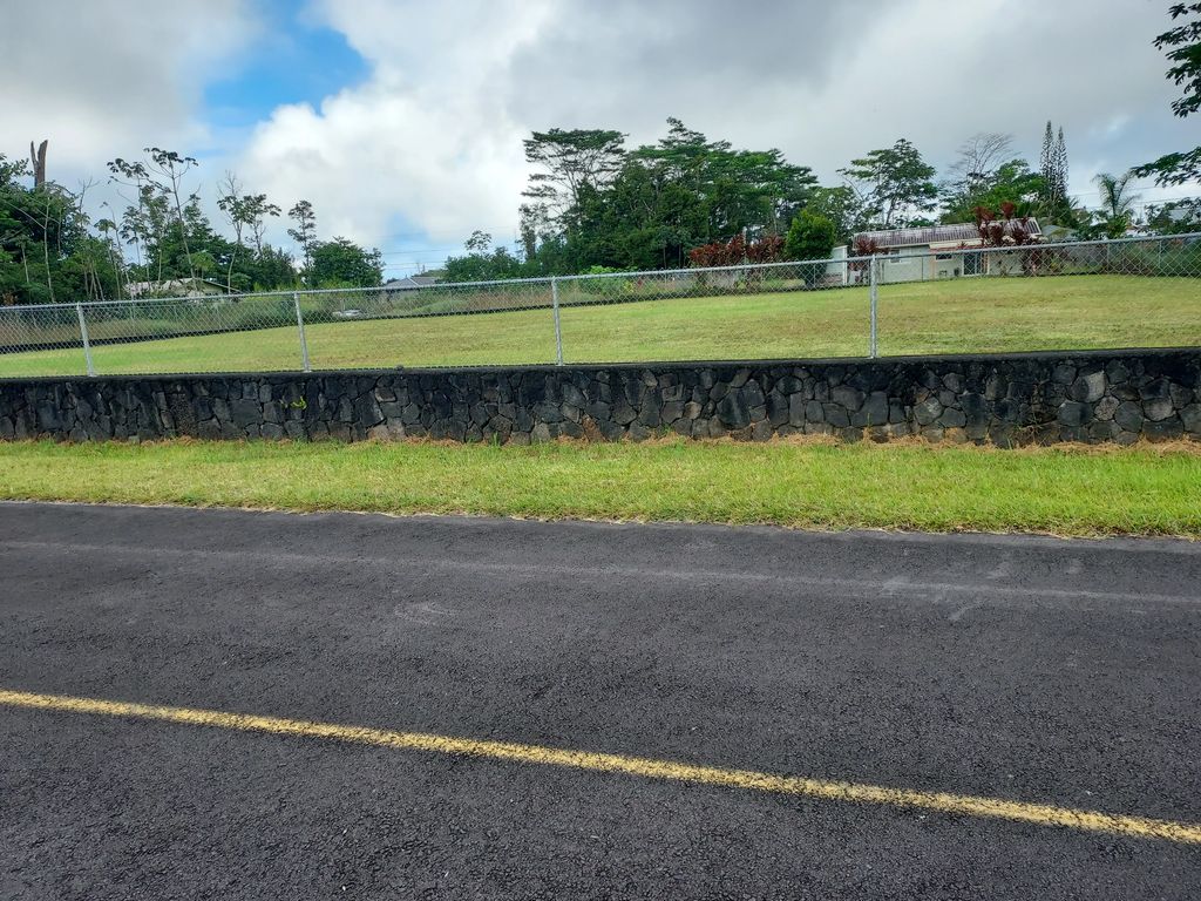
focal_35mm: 24
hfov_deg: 71.6
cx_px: 600
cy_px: 450
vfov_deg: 56.8
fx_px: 833
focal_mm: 4.6
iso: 40
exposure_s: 1/266
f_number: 1.8
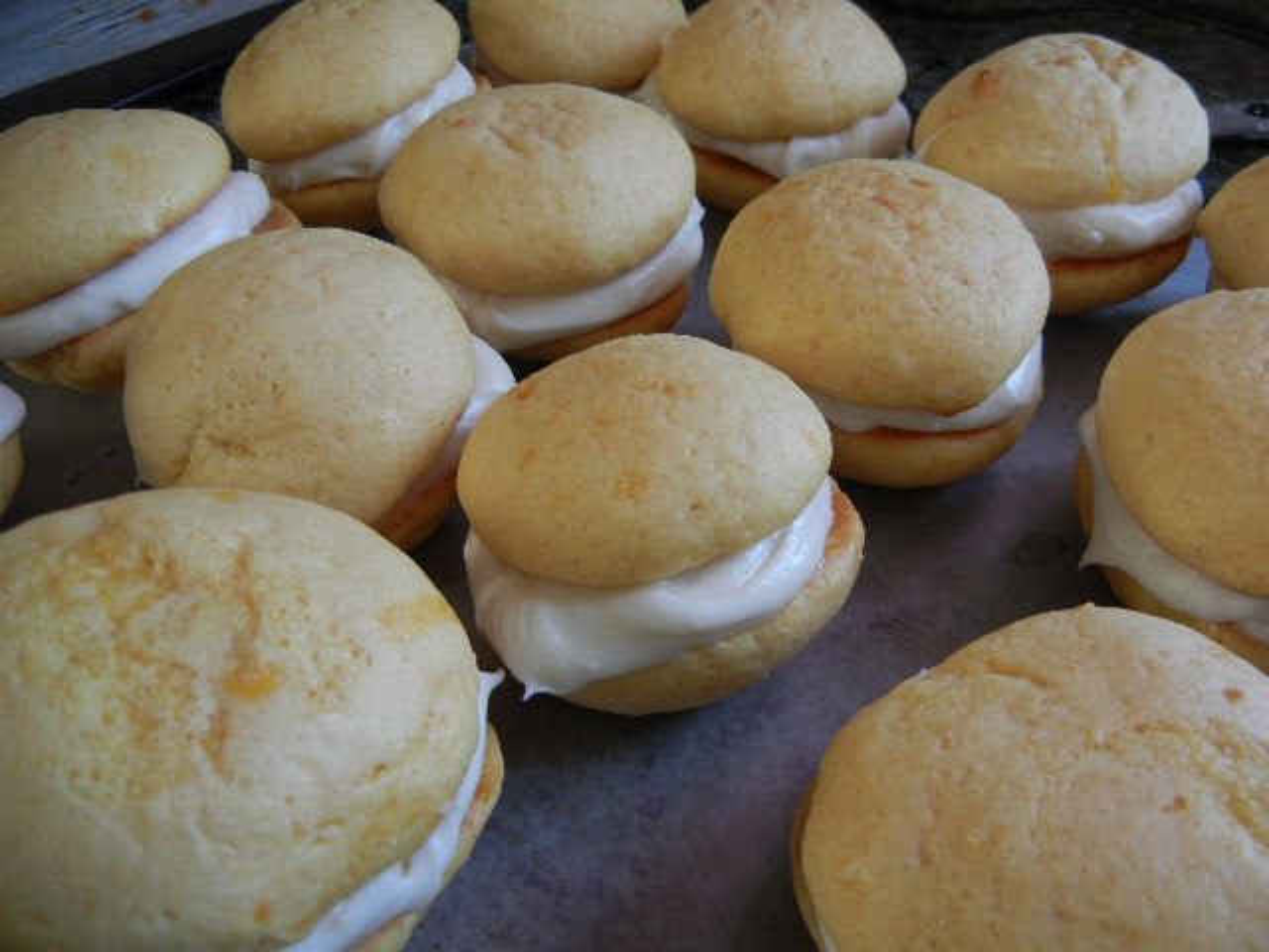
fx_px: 1100
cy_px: 476
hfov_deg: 60.0
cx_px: 634
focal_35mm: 30
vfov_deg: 46.8
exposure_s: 1/44
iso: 160
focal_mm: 5.4
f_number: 3.5
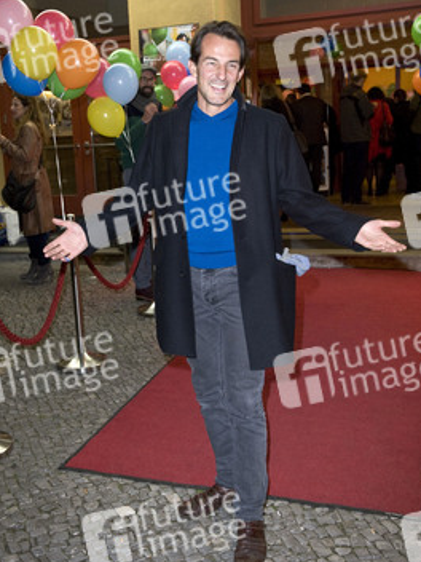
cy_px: 291
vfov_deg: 52.6
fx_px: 568
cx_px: 211
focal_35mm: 35
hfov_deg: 40.7
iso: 1250
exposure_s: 1/60
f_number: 5
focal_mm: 32
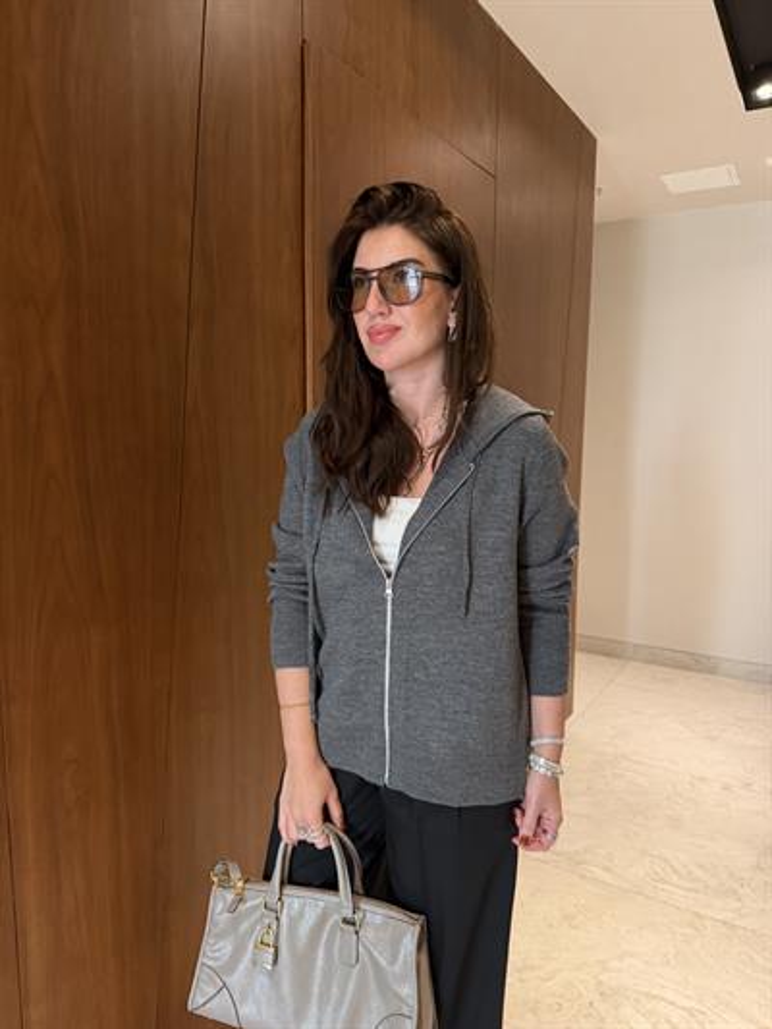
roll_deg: -1.6
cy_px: 514
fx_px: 713
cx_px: 386
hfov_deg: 56.8
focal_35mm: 24
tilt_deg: -5.9
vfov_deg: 71.6
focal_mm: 6.76
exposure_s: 1/50
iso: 500
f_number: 1.78
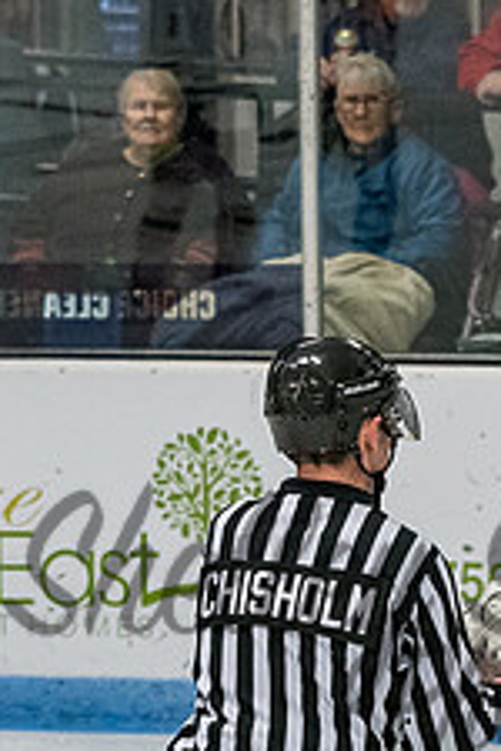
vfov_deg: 4.2
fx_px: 10311
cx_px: 632
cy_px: 615
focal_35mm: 494
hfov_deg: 2.8
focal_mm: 92
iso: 2000
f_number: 3.5
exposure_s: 1/800
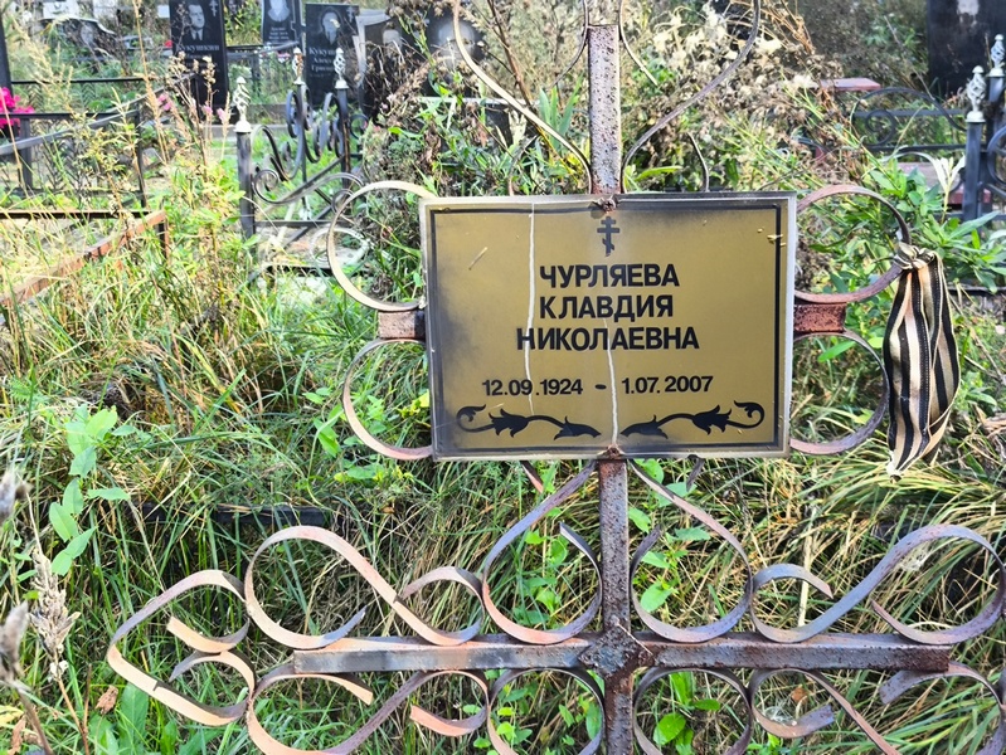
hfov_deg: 38.2
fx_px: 1454
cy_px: 378
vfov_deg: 29.1
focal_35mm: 50
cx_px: 503
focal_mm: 4.71
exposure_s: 1/120
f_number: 1.7
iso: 80
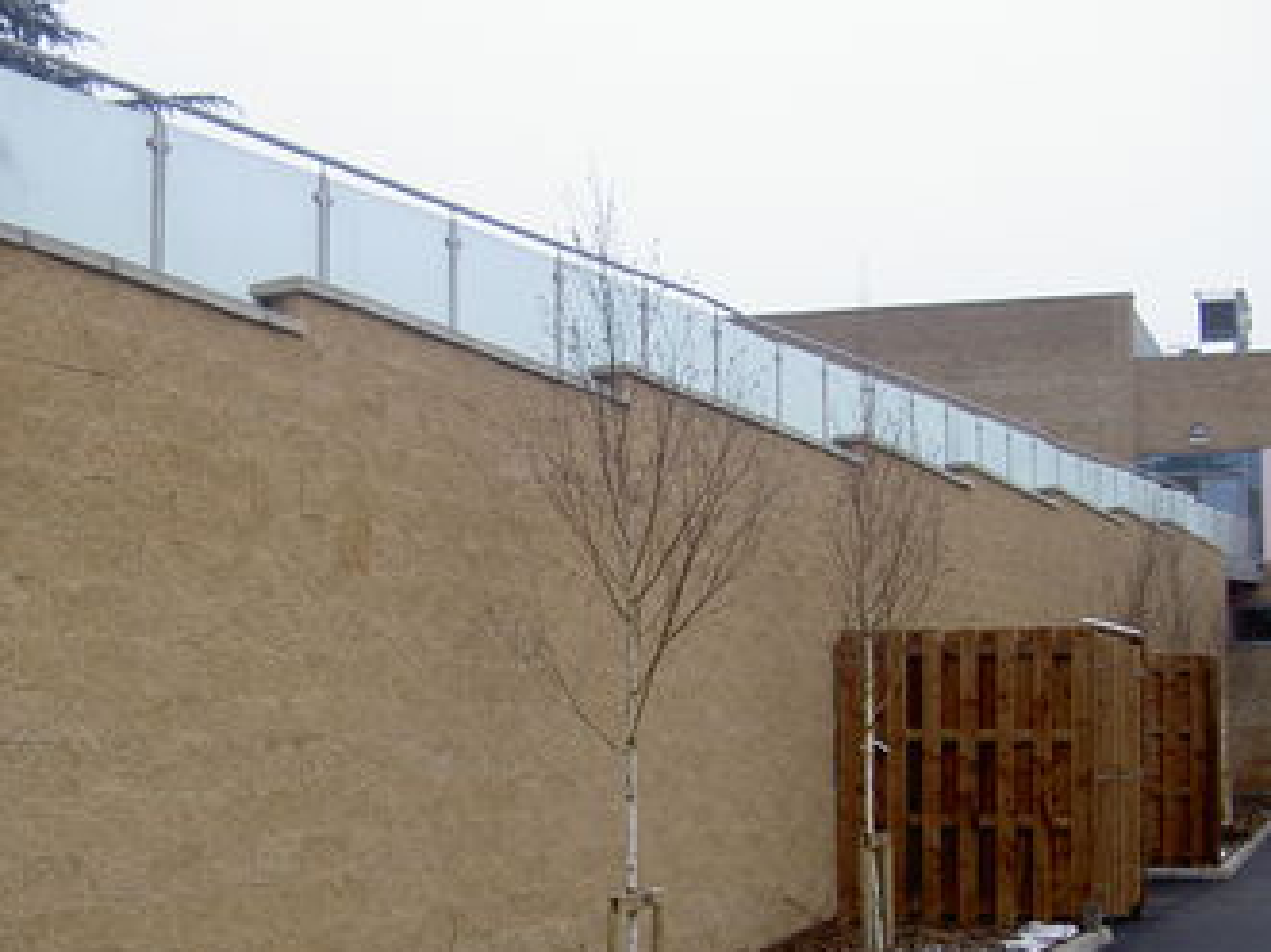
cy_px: 681
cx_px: 492
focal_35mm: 59
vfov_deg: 24.6
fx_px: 2166
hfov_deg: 32.6
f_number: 2.8
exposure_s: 1/227
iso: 100
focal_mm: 8
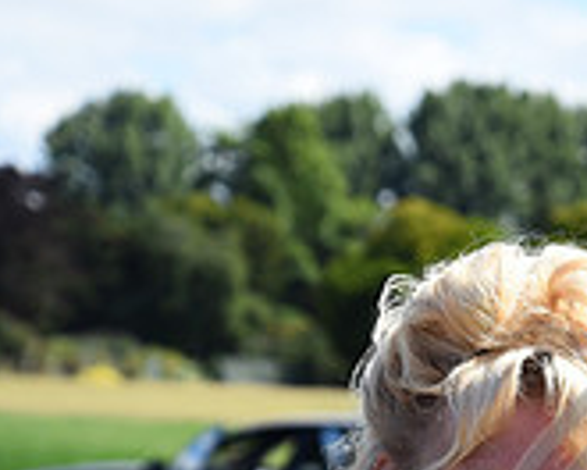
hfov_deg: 8.9
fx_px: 3718
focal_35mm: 214
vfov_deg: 7.2
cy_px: 620
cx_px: 786
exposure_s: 1/1250
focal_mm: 65
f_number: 5.6
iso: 450
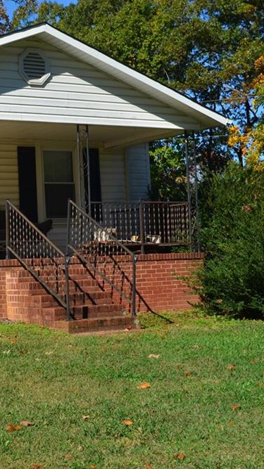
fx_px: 959
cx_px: -51
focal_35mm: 77
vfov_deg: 27.5
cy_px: 233
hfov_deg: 15.1
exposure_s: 1/500
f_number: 11
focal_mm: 32
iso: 200
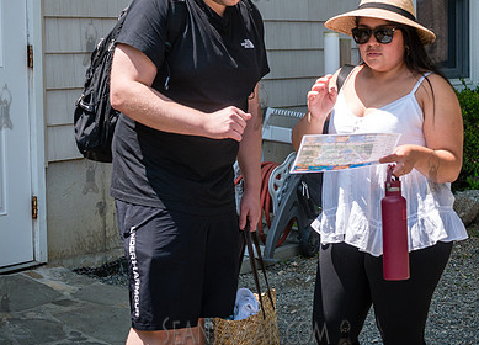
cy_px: 147
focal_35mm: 93
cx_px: 276
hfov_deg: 21.4
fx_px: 1268
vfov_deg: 15.5
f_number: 3.5
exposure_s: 1/2000
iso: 400
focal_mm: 45
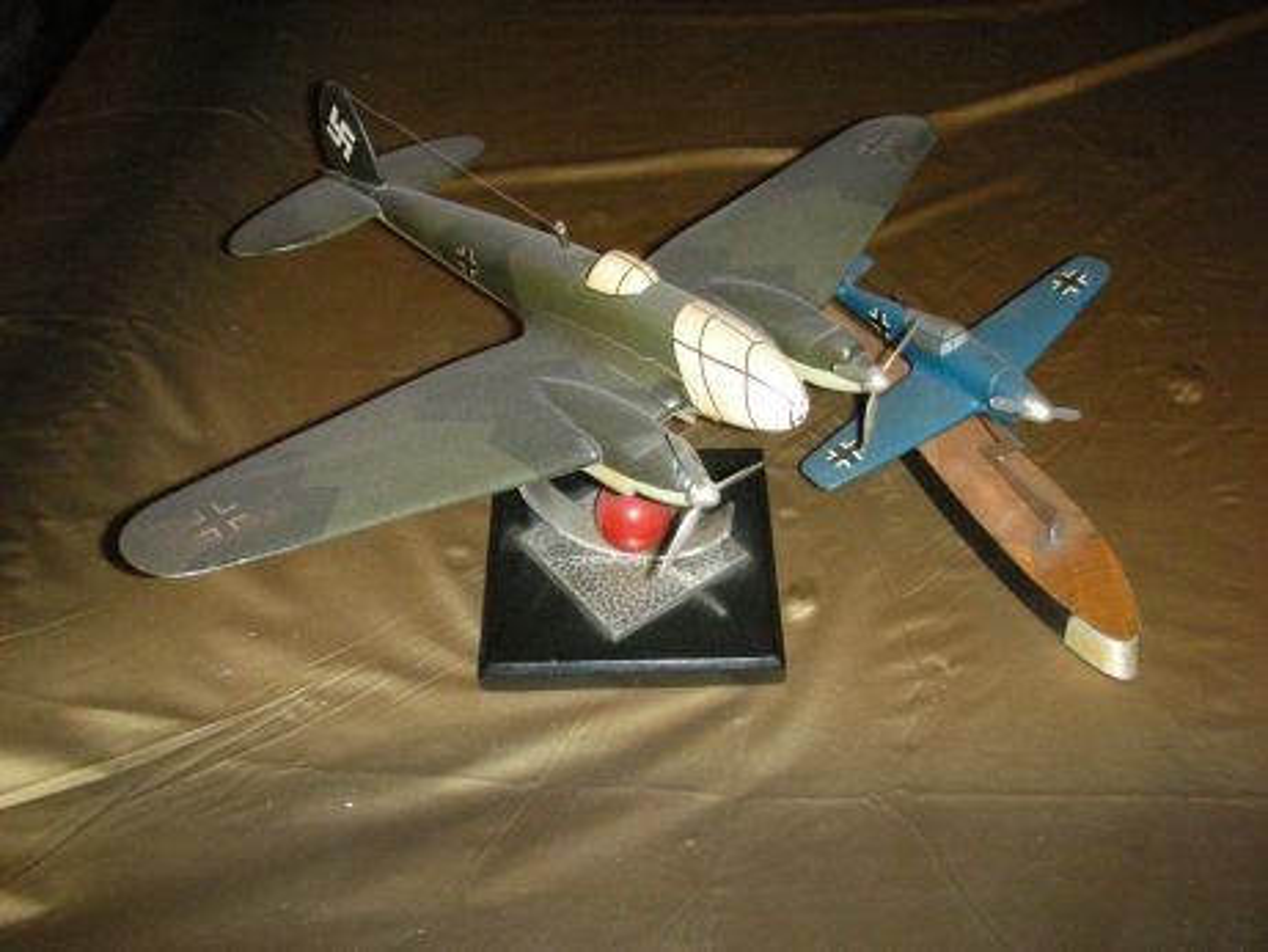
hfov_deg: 52.6
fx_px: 1282
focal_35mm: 35
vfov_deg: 40.7
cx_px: 634
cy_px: 476
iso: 400
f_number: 3
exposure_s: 1/60.1
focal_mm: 5.8
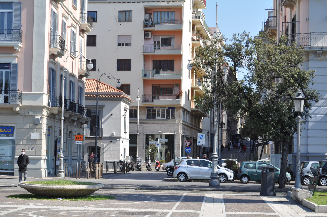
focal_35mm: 82
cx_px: 164
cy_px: 108
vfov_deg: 16.5
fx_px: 748
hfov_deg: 24.6
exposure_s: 1/320
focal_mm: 55
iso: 200
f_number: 9
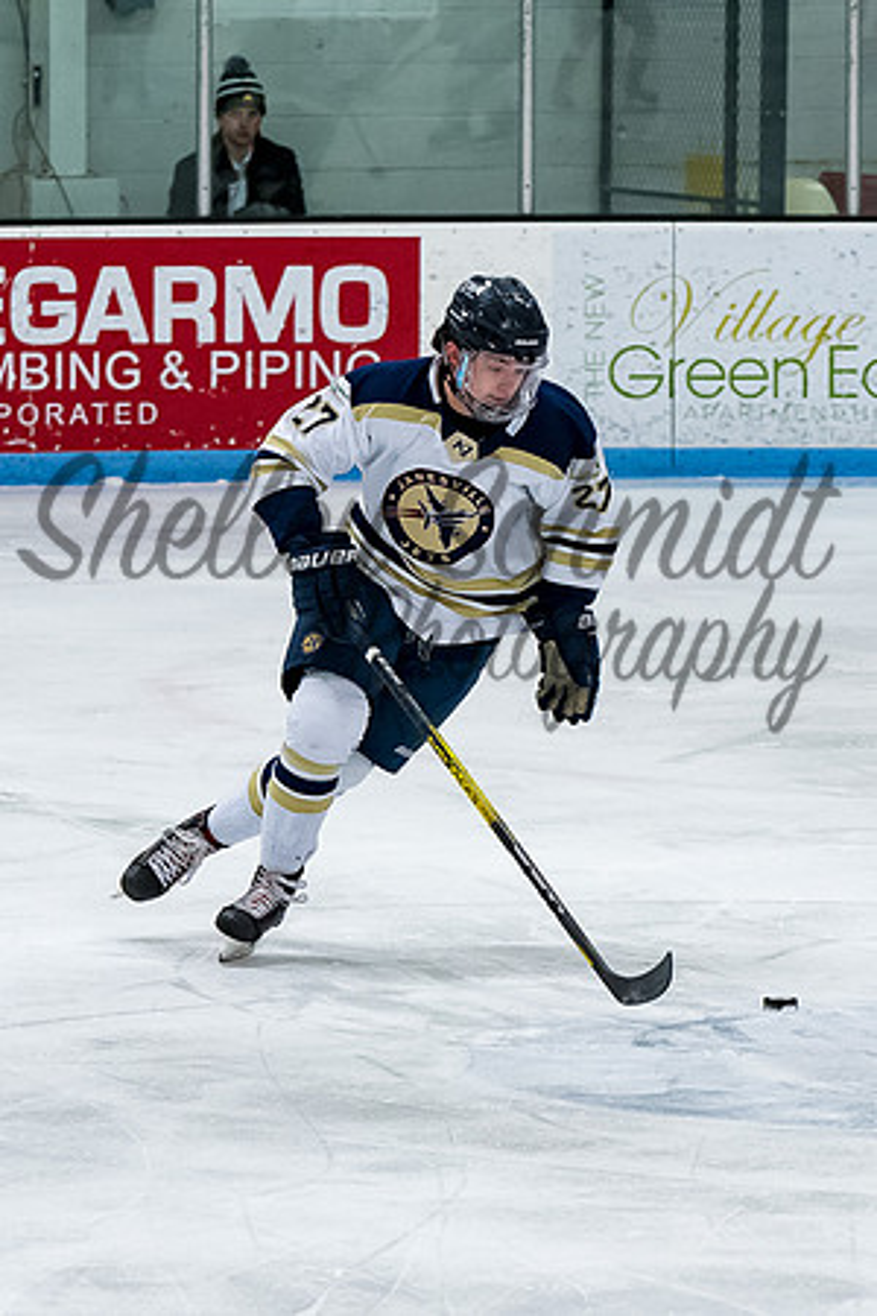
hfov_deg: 4.0
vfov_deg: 5.9
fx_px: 12679
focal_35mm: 347
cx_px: 541
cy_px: 618
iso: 2500
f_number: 3.5
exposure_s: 1/800
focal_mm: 120
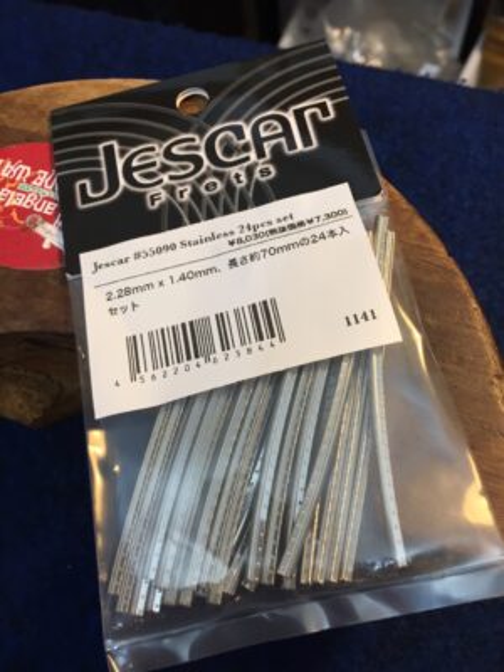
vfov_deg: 61.7
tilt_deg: -67.1
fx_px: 563
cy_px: 336
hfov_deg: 48.2
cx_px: 252
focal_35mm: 29
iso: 32
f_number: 2.2
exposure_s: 1/33
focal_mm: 4.15
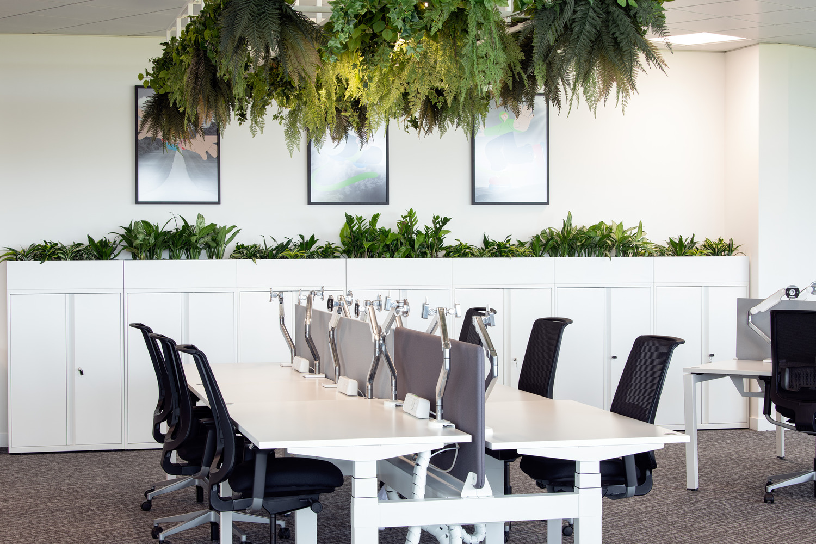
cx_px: 408
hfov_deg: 28.8
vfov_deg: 19.5
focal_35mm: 70
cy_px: 272
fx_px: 1587
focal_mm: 70
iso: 100
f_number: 11
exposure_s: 1/3.33
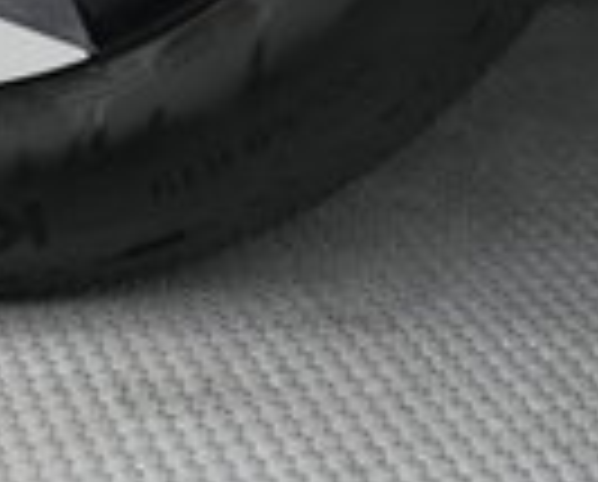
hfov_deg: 17.0
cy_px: -455
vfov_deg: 12.7
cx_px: -103
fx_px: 1916
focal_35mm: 108
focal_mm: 24
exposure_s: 1/160
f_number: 2.8
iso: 5000
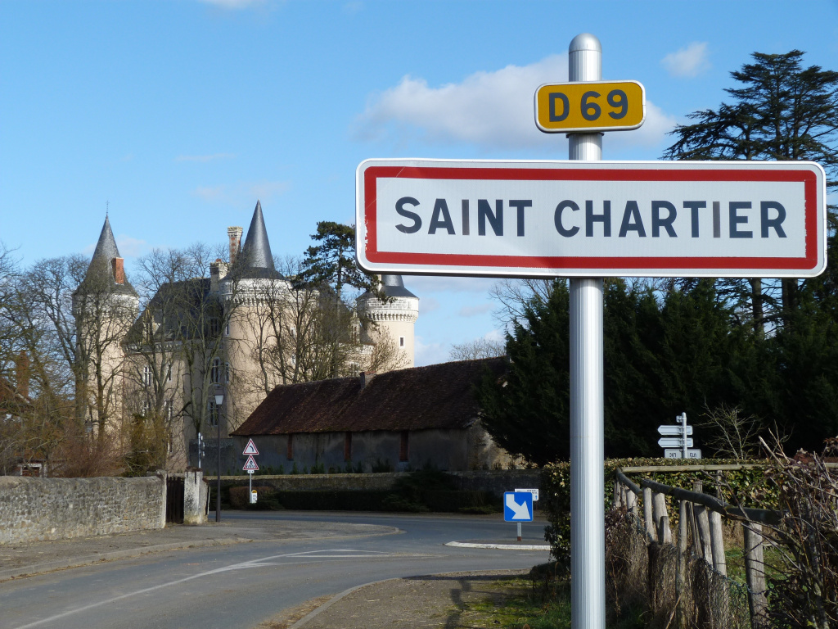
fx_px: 1525
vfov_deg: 23.3
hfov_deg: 30.7
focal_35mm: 63
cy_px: 314
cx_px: 419
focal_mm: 11.3
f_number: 5.6
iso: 80
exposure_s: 1/320
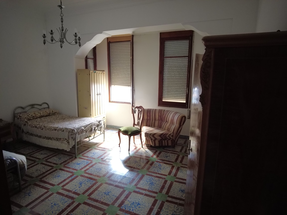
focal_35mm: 20
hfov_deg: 81.7
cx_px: 144
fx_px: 166
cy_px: 108
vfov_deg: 66.0
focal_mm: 4.4
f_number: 1.8
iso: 800
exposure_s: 1/8
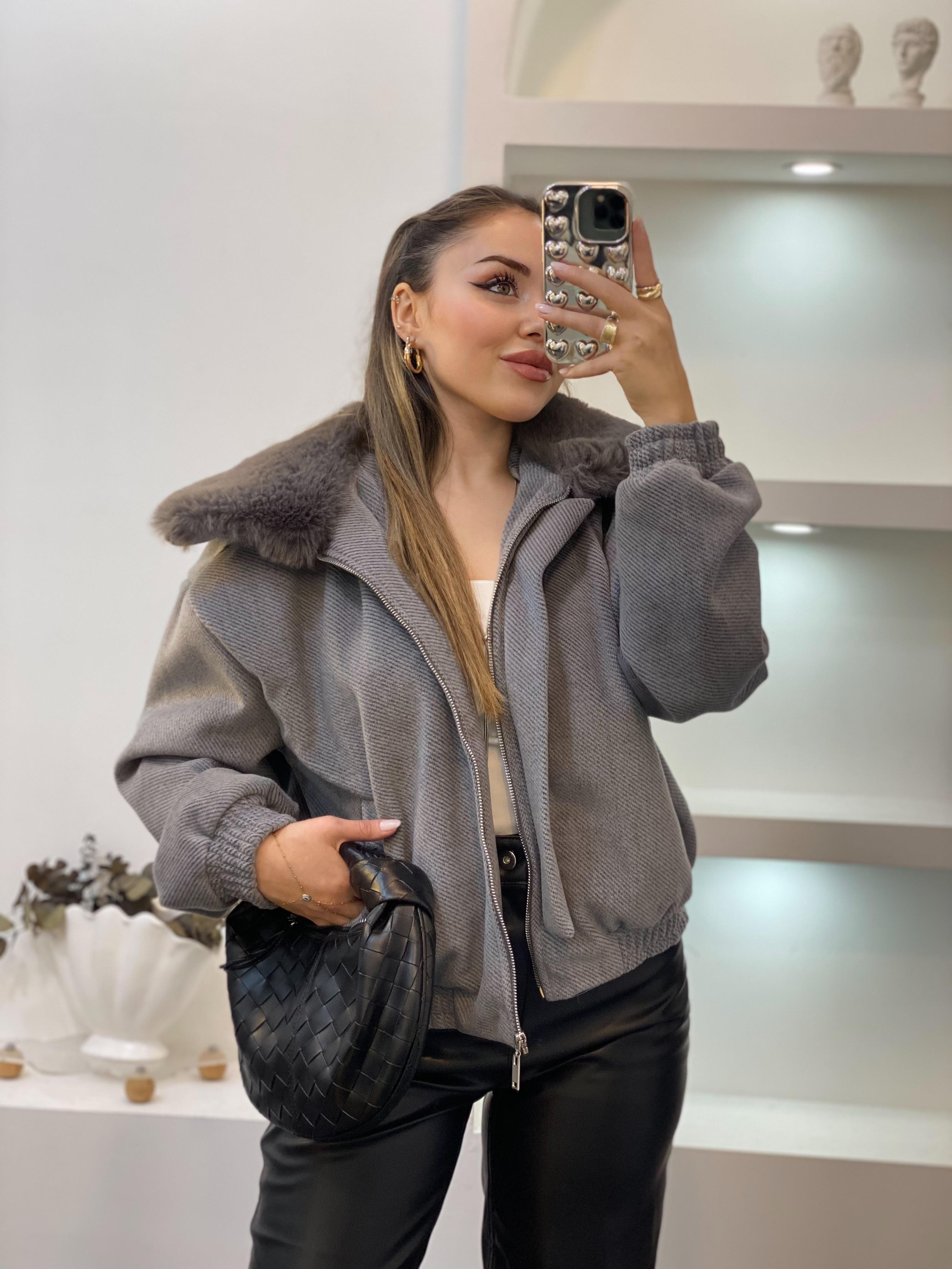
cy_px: 634
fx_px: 1907
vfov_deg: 36.8
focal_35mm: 52
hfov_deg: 28.0
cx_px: 476
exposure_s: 1/100
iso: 100
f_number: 2
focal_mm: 6
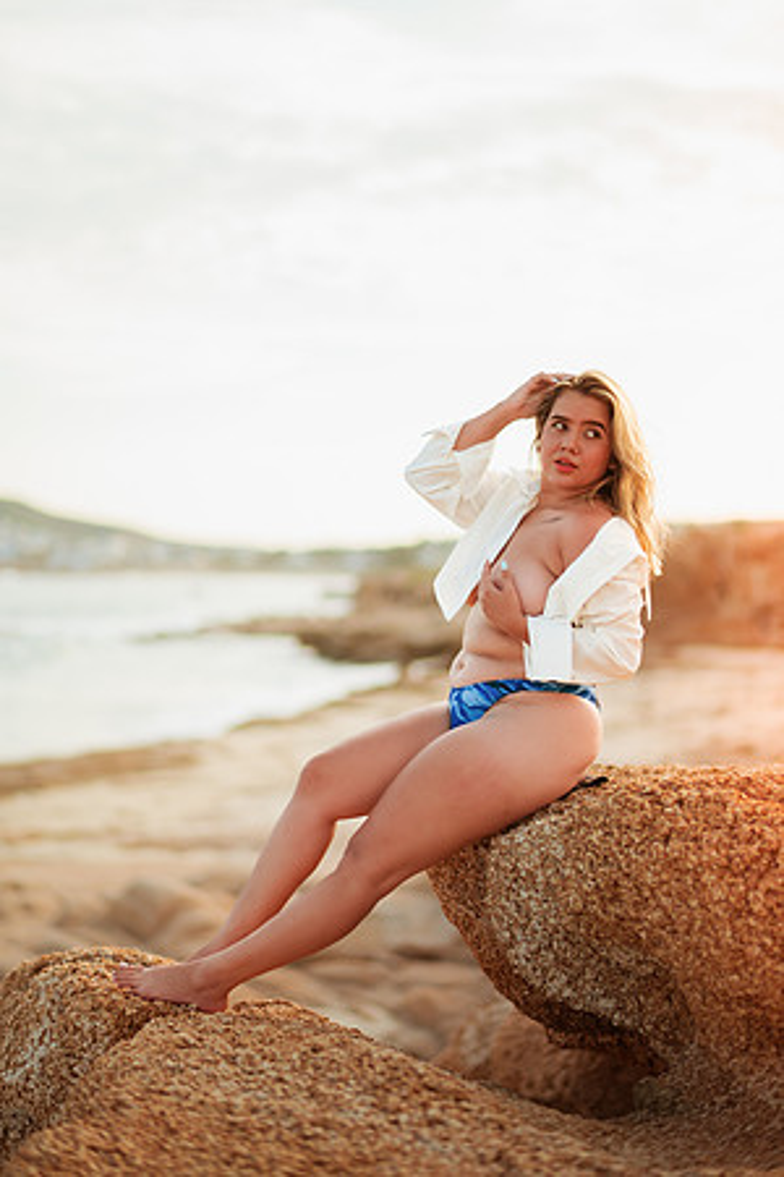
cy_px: 588
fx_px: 1895
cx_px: 392
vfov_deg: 34.5
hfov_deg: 23.4
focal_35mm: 58
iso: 80
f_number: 1.4
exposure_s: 1/2500
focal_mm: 58
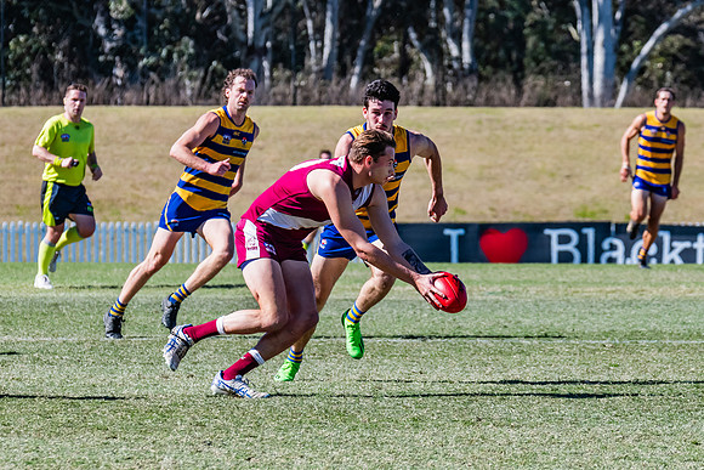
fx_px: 7989
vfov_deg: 3.4
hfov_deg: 5.0
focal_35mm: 408
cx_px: 417
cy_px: 221
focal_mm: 250
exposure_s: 1/1600
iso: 800
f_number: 8
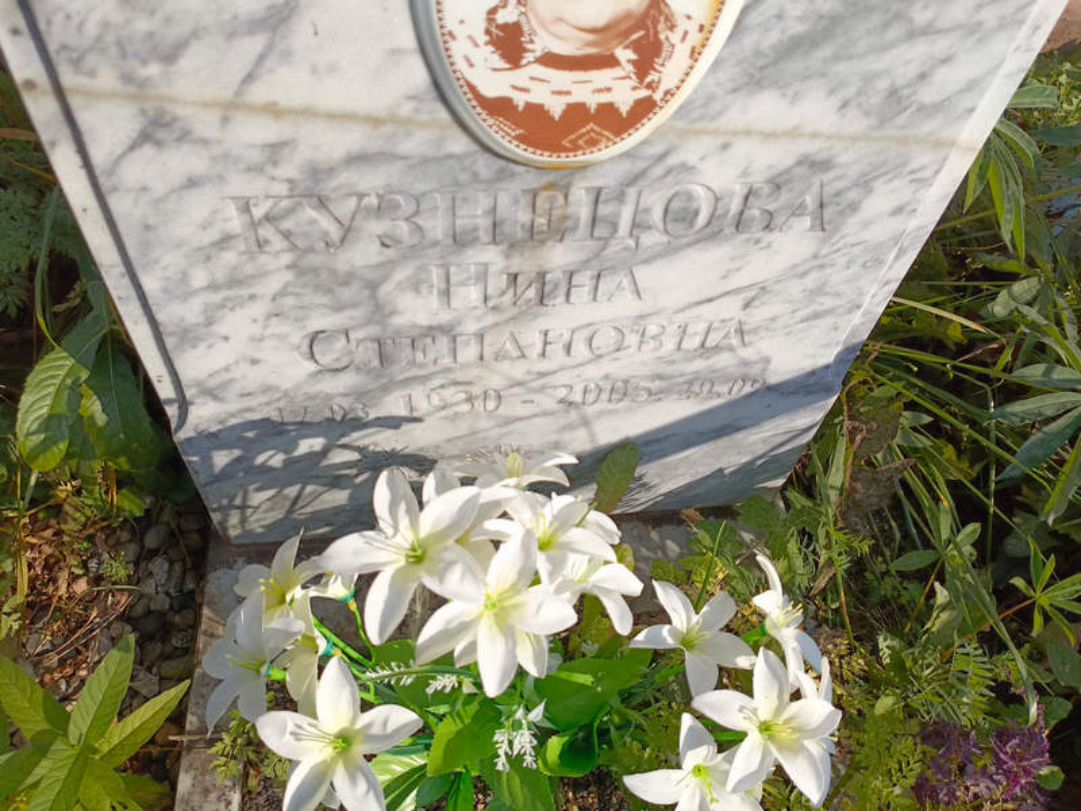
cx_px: 540
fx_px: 781
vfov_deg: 54.9
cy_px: 406
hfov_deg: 69.4
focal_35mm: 25
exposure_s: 1/1230
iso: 117
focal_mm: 4.76
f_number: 1.69
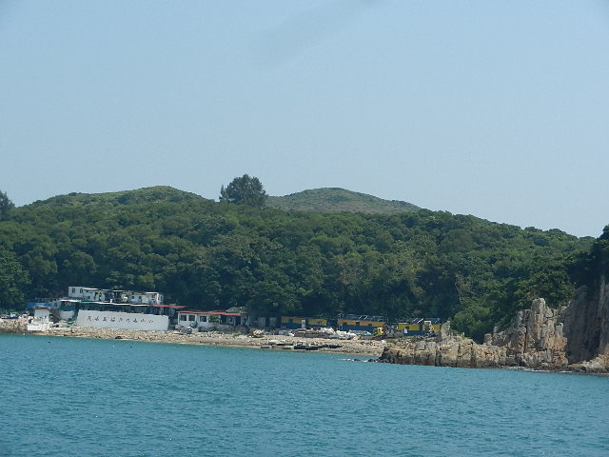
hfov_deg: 25.0
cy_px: 228
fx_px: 1372
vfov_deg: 18.9
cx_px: 304
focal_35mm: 78
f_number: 4.8
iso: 160
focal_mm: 14.1
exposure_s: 1/1250
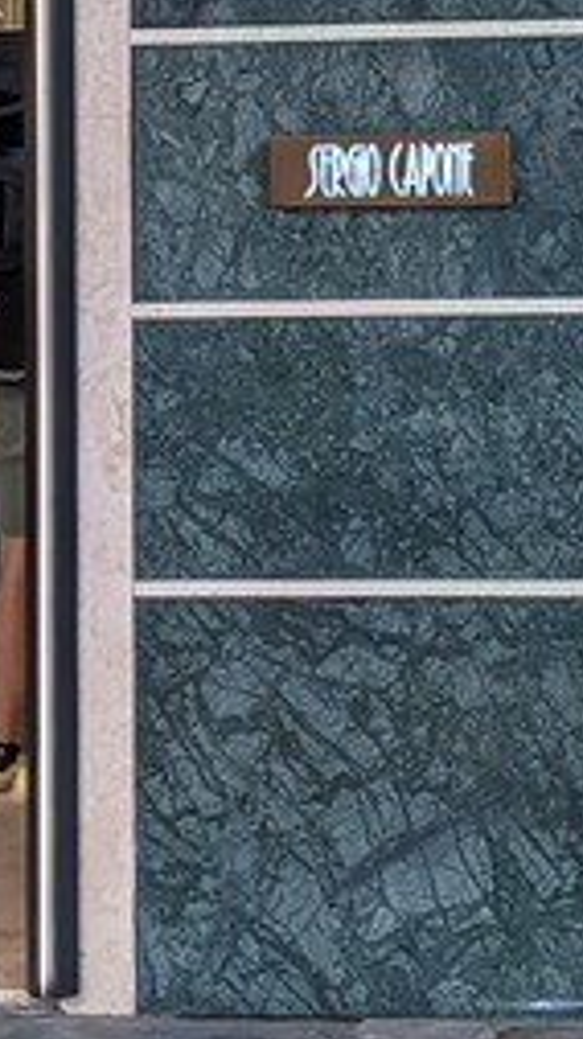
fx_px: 3414
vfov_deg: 16.8
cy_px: -103
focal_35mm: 124
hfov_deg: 9.7
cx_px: 523
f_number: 1.73
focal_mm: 4.38
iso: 53
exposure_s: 1/249
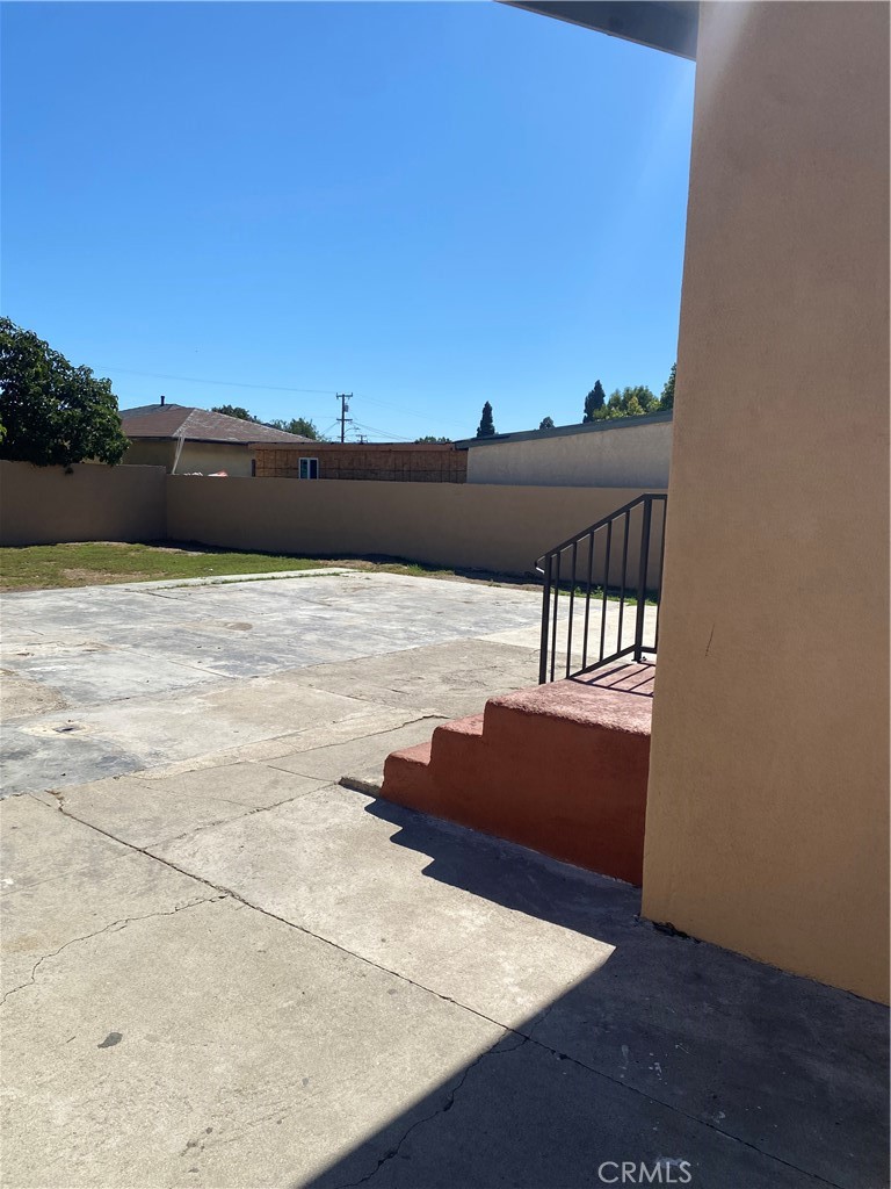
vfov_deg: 67.3
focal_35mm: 26
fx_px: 892
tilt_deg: -11.2
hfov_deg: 53.1
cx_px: 446
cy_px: 594
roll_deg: -1.9
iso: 32
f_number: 1.8
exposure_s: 1/4115
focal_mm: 4.25
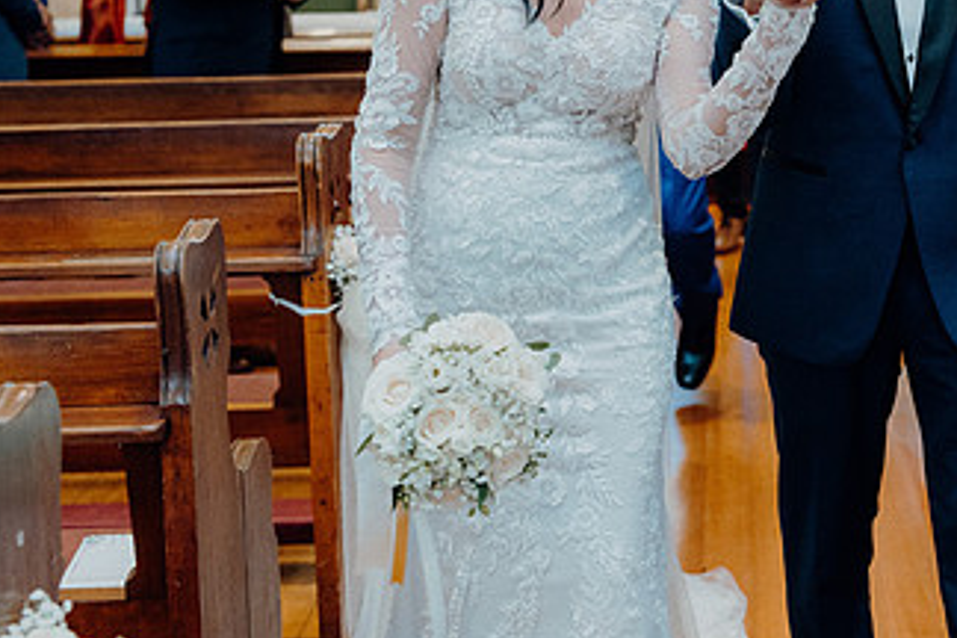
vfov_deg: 15.7
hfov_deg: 23.3
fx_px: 2286
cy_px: 84
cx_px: 786
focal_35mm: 86
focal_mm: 48
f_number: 3.5
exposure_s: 1/160
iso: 2500
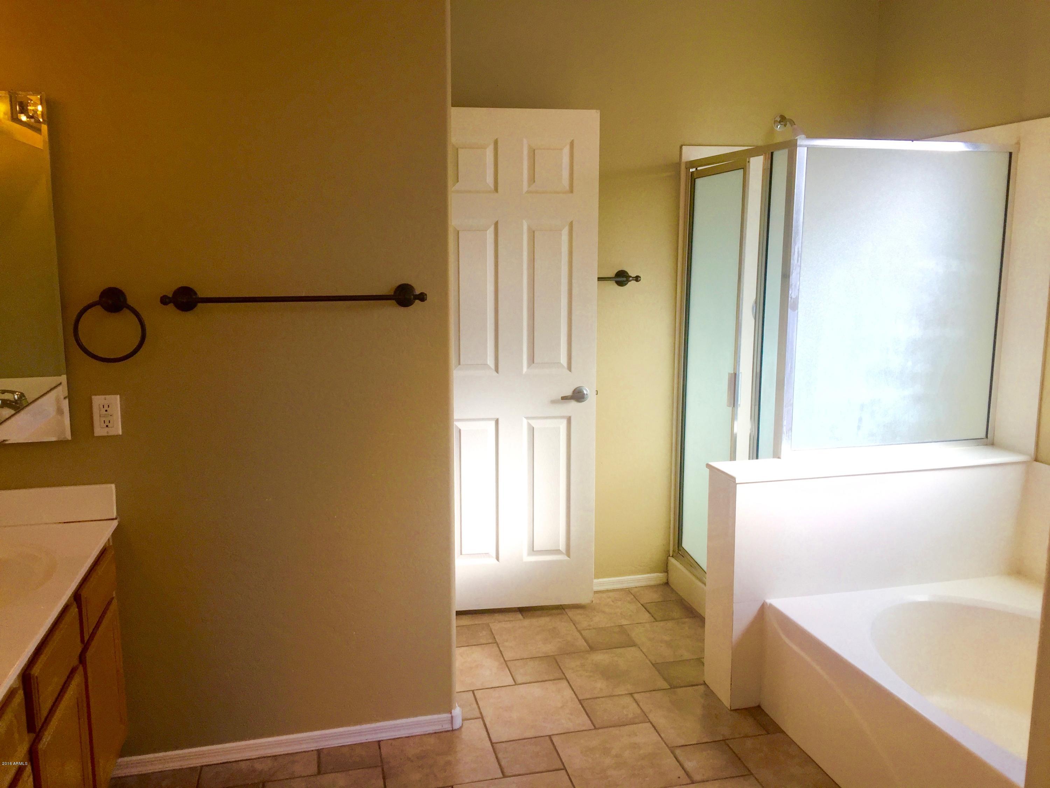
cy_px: 394
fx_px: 880
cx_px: 525
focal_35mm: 29
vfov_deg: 48.2
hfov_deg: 61.7
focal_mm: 4.15
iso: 32
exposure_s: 1/246
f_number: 2.2
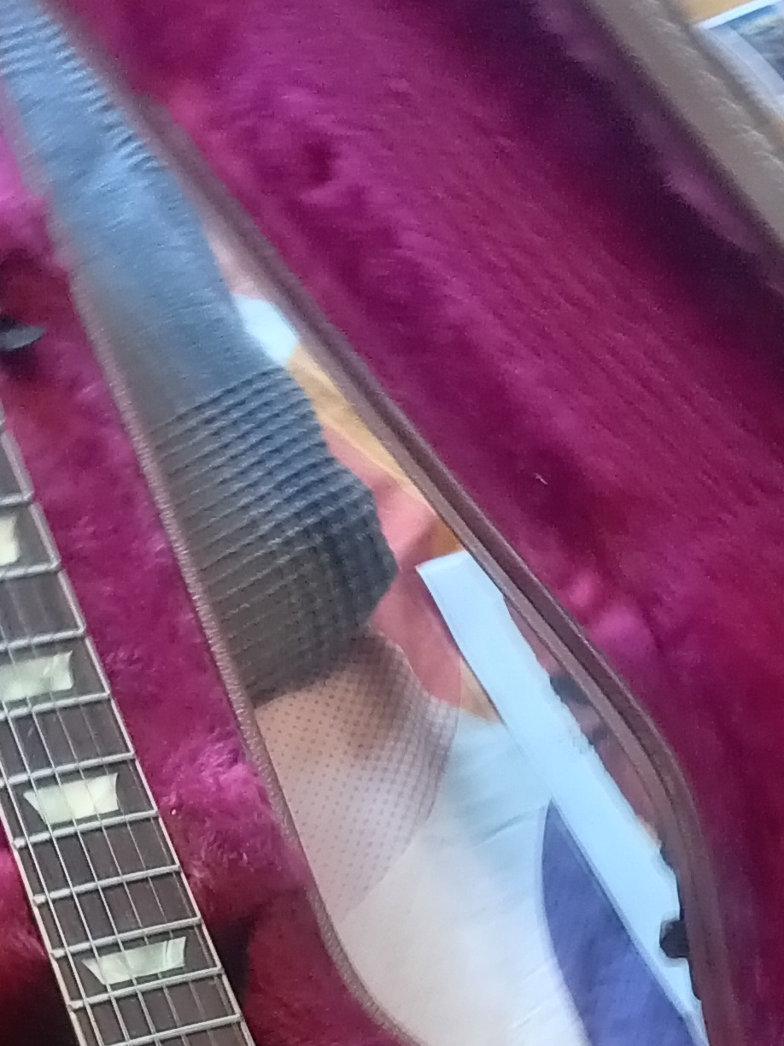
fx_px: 2627
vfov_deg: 20.5
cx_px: 216
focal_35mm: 87
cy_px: 1362
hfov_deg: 16.9
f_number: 1.8
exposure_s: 1/25
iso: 522
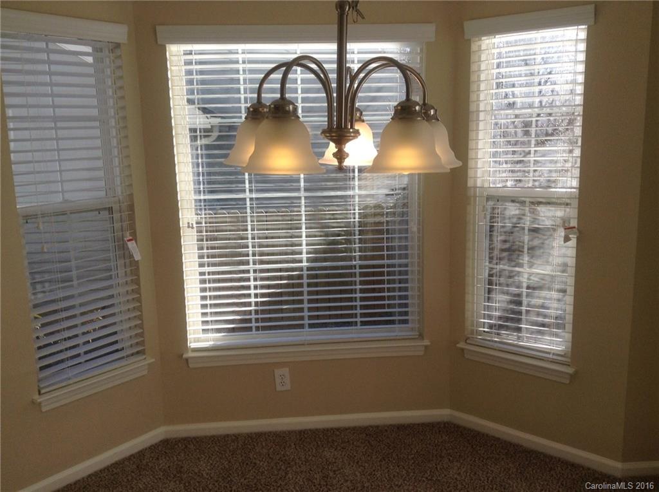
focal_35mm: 33
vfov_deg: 42.8
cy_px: 246
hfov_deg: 55.4
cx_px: 330
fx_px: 627
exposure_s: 1/353
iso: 25
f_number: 2.4
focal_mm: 3.3
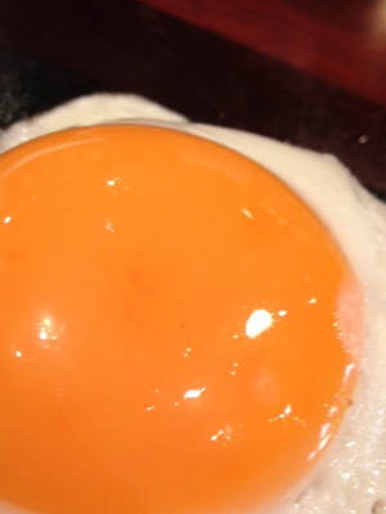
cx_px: 124
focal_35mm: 56
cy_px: 351
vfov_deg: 34.0
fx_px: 833
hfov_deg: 25.9
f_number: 2.4
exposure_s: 1/20
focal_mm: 4.28
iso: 100
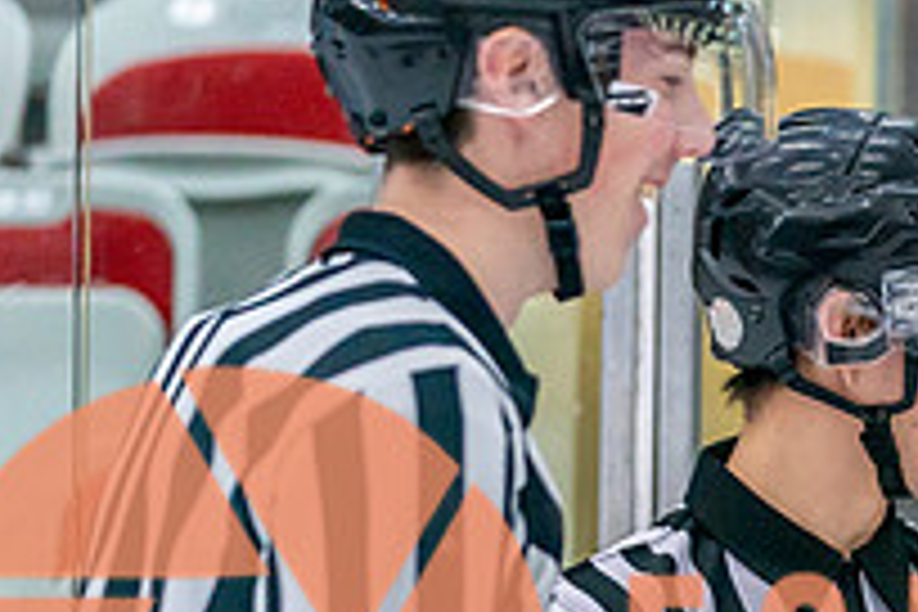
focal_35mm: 298
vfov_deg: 4.6
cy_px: 686
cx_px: 1188
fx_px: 7598
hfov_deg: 6.9
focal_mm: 105
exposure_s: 1/1250
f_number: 2.8
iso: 3200
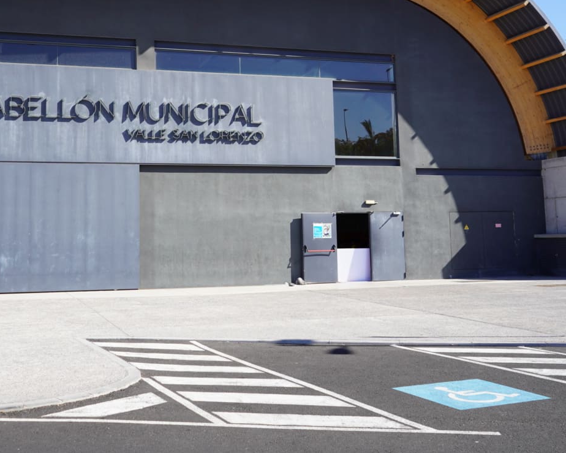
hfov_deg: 40.1
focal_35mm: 46
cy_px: 139
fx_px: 770
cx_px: 218
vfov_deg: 32.4
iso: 100
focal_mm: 28
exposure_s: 1/400
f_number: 5
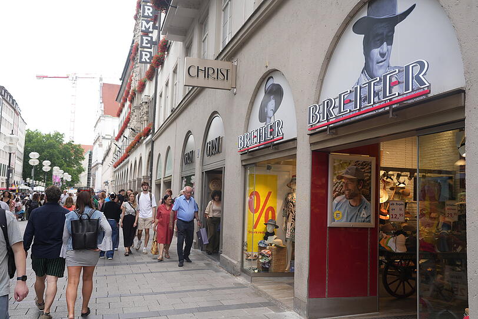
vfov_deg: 37.8
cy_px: 160
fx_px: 465
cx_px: 239
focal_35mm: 35
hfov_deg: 54.4
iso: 100
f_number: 4
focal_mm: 35
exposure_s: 1/160
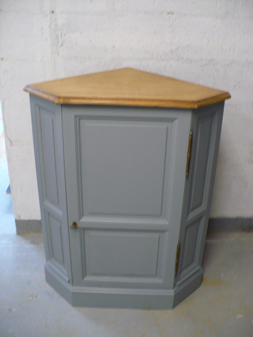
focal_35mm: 37
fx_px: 361
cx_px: 126
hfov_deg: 38.7
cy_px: 168
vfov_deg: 50.1
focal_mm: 6.1
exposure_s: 1/10
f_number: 2.8
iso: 200
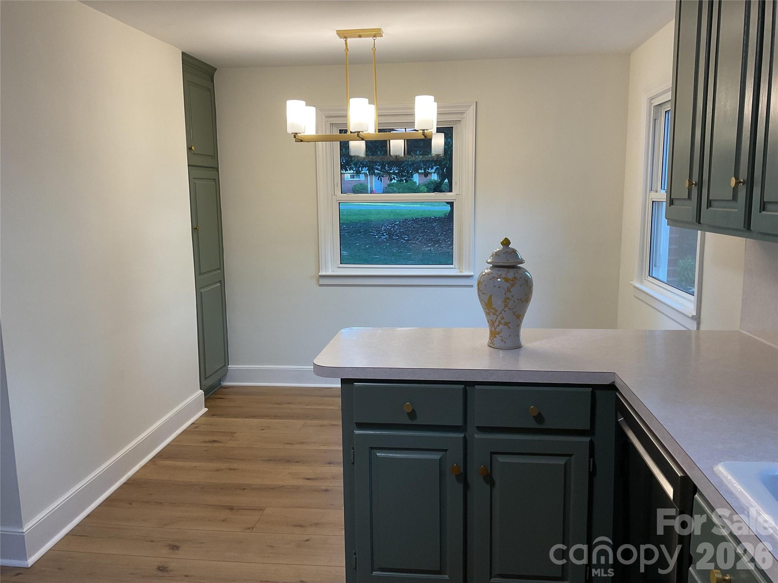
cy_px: 292
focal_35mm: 29
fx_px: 652
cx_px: 389
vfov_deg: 48.2
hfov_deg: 61.7
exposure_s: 1/60
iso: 50
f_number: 1.8
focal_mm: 3
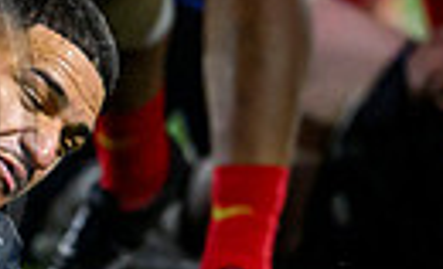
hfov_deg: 1.7
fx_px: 15071
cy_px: 420
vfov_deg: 1.0
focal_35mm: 1258
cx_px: 53
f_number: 3.5
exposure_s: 1/1600
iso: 5000
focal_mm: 200
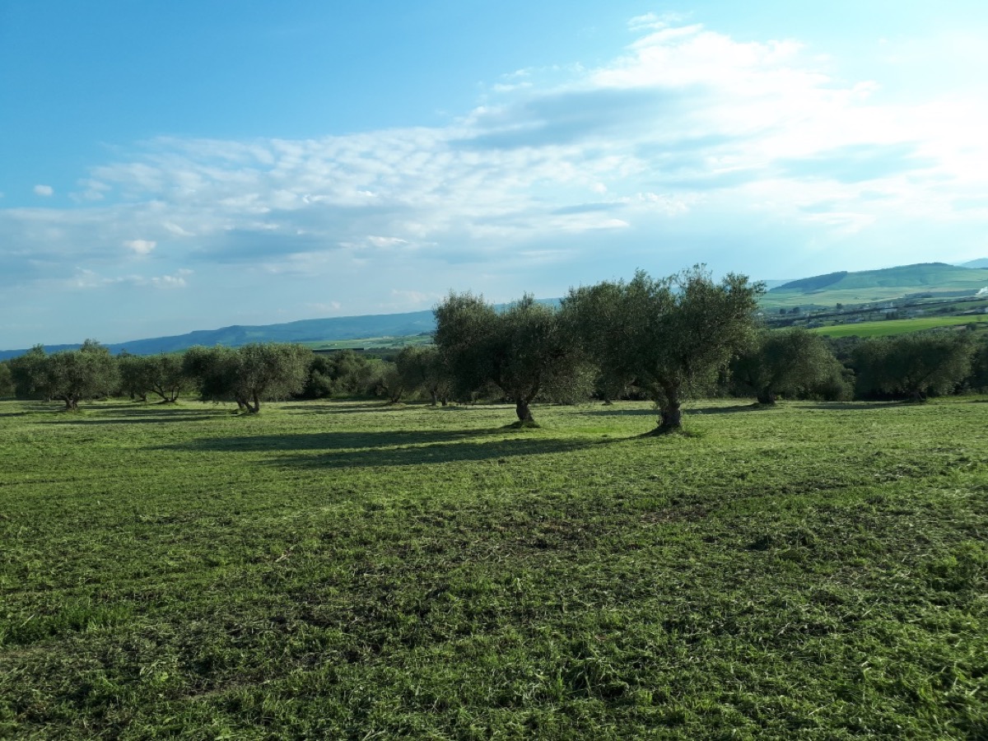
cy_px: 370
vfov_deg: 51.4
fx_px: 771
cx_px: 494
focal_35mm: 27
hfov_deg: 65.3
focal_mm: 3.6
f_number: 1.9
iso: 40
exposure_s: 1/1083
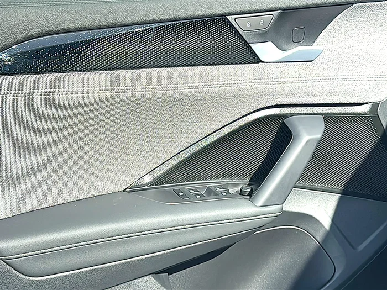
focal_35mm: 47
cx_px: 194
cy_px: 145
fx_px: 525
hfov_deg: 40.4
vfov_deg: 30.9
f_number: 1.78
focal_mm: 6.86
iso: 80
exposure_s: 1/2481
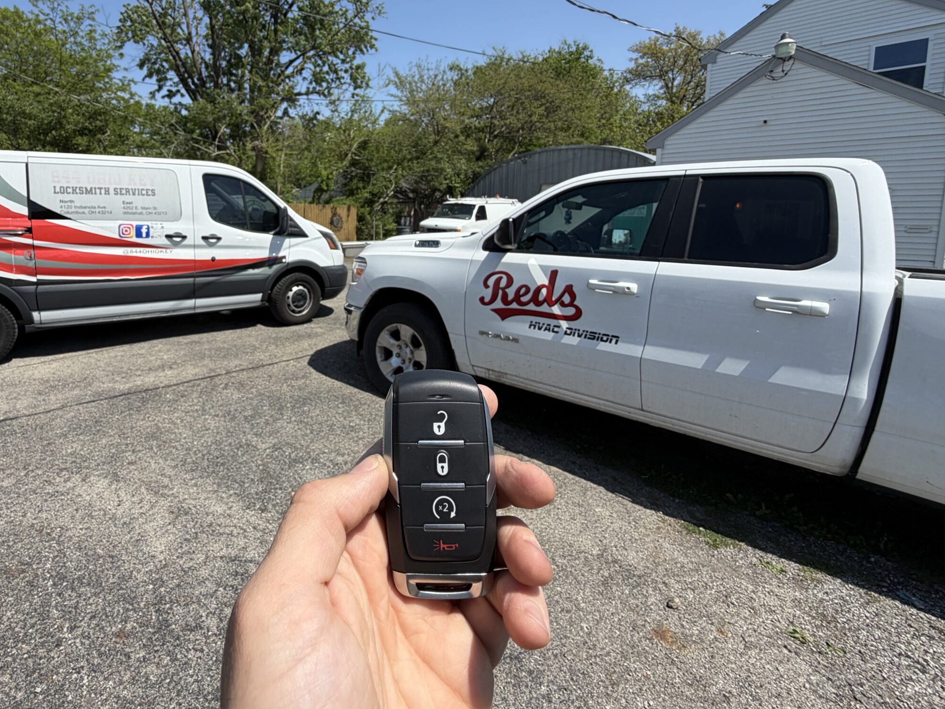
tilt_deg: -5.6
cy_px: 261
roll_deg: -0.2
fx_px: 491
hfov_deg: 86.2
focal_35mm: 18
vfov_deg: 70.3
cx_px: 359
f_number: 2.2
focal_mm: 2.22
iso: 20
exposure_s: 1/901
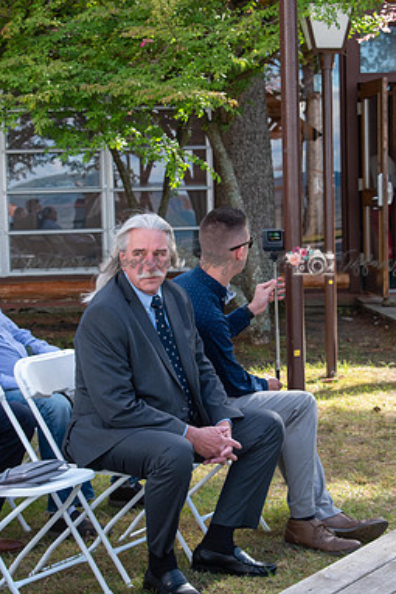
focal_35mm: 97
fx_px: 1602
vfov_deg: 21.0
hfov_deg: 14.1
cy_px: 321
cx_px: 224
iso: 400
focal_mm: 55
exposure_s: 1/200
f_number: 7.1
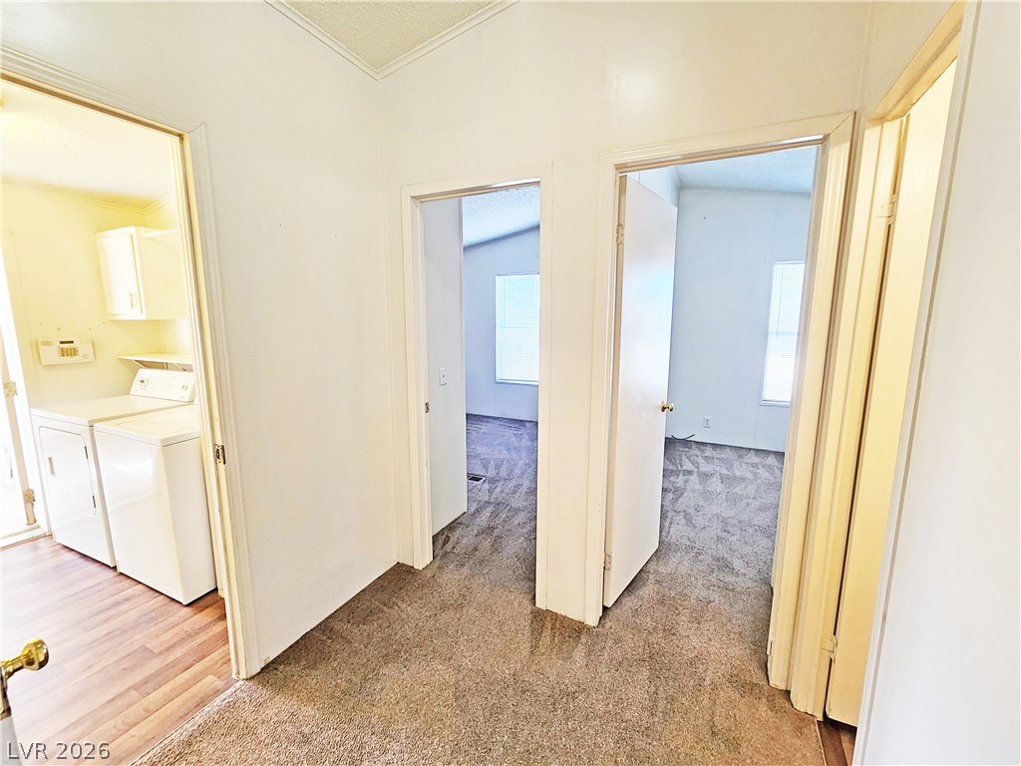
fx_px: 383
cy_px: 383
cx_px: 510
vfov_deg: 89.9
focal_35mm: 13
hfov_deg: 106.2
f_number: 2.2
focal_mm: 2.2
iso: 250
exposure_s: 1/60
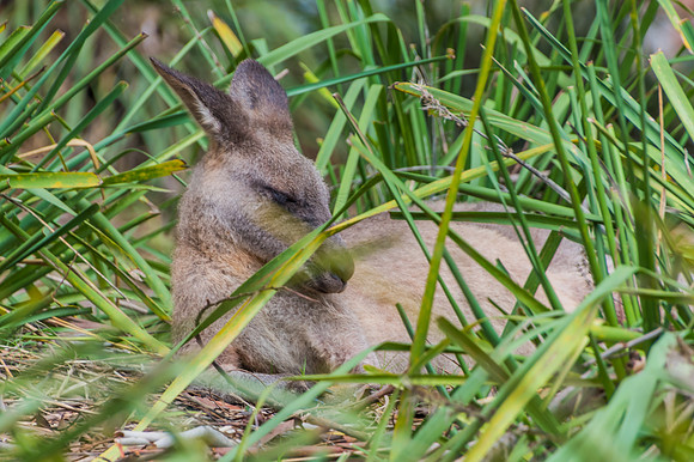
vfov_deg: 2.3
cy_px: 231
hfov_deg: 3.4
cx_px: 347
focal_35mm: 600
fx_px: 11560
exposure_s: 1/80
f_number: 8
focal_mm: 400
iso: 160
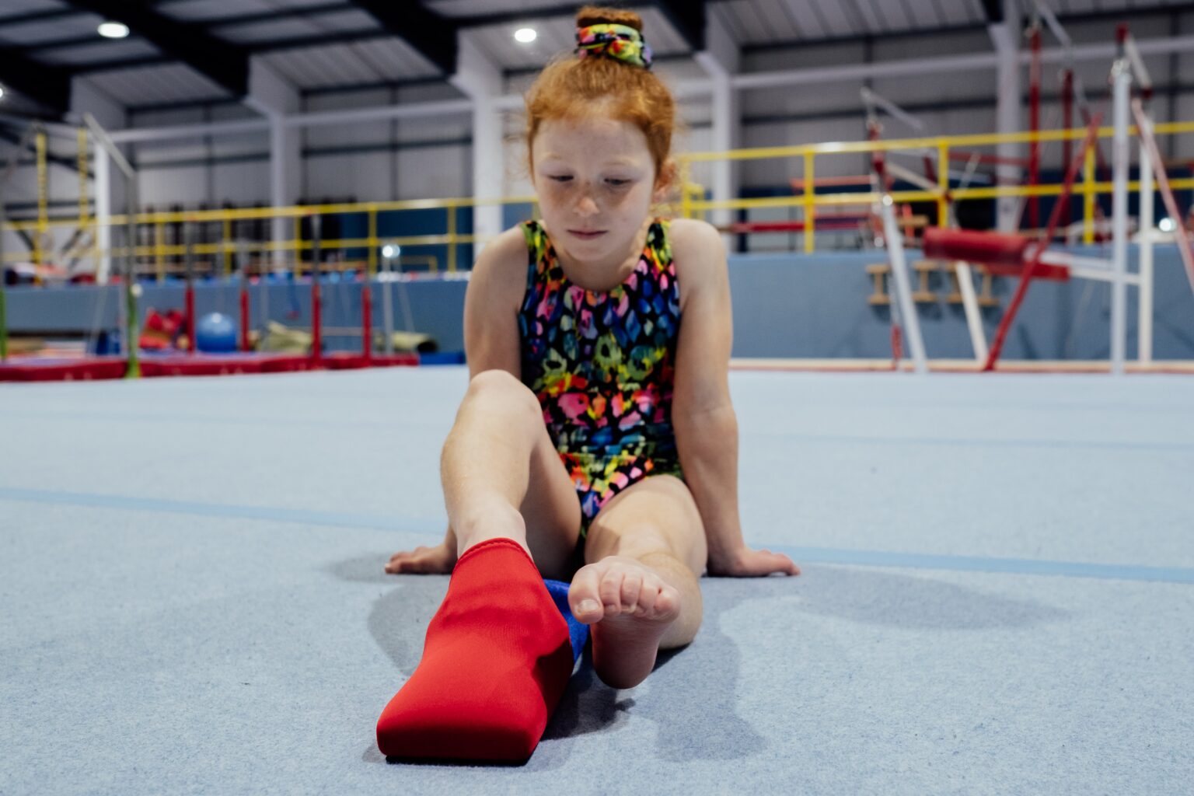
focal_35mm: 40
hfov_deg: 48.9
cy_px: 399
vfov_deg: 33.7
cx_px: 615
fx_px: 1314
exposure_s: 1/80
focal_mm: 23
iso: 1000
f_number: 3.6
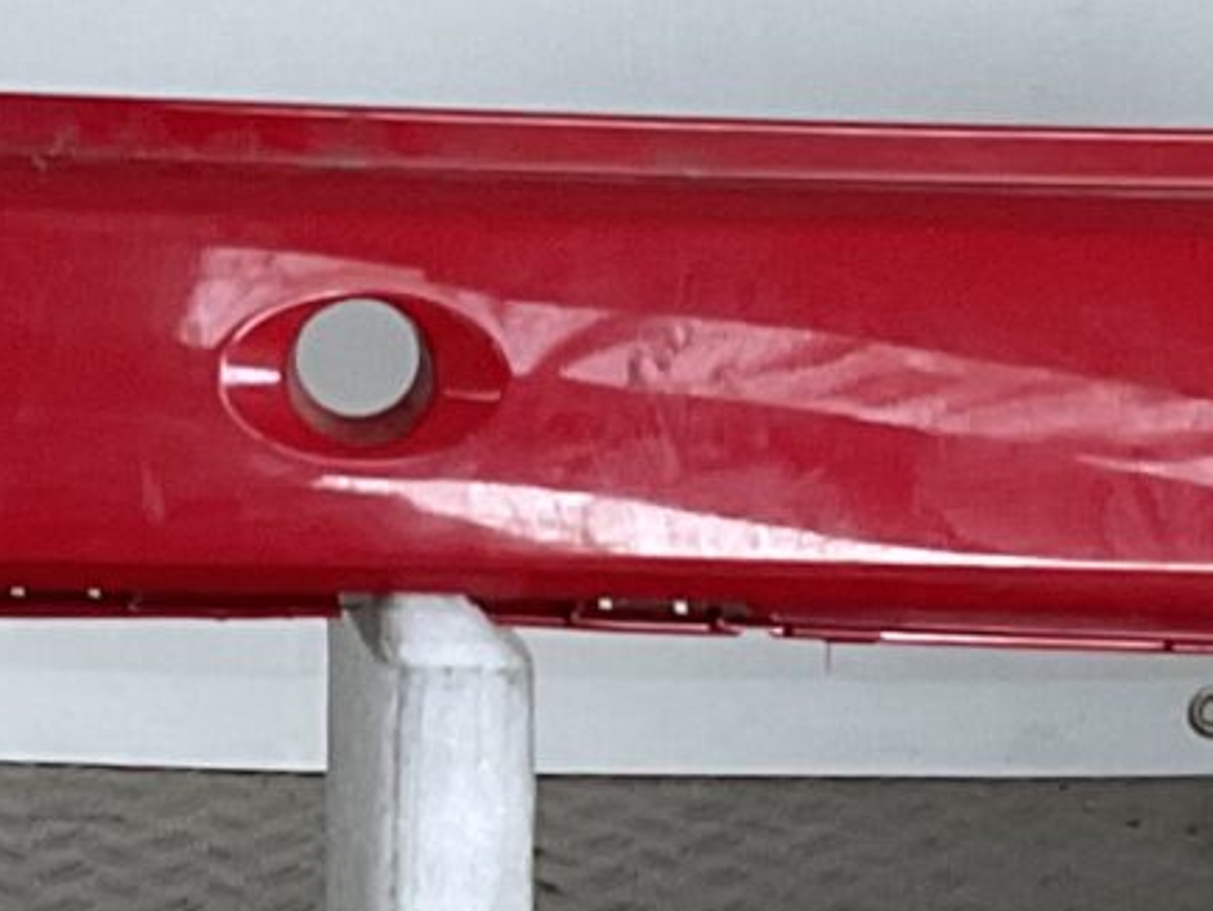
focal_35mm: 171
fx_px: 5995
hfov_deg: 11.5
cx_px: 344
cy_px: 305
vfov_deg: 8.7
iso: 80
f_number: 1.8
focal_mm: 3
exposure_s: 1/50
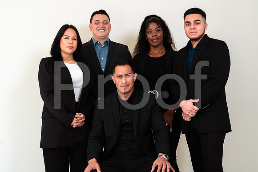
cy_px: 86
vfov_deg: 23.4
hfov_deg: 34.5
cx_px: 129
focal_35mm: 58
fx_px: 416
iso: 200
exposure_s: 1/160
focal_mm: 58
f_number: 5.6
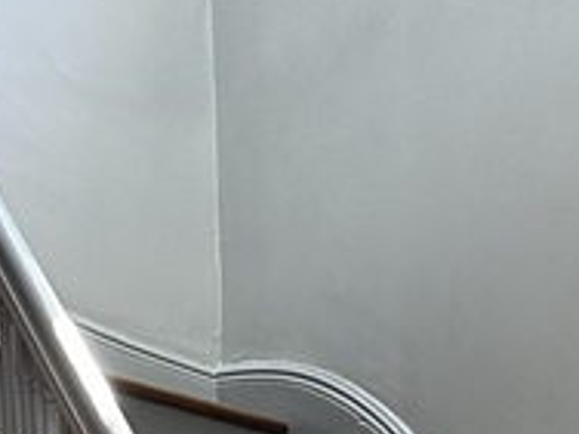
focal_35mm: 131
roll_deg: +1.7
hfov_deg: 15.0
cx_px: 400
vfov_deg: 10.5
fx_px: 2191
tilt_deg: +2.0
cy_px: 843
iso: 200
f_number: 1.78
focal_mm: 6.86
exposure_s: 1/60
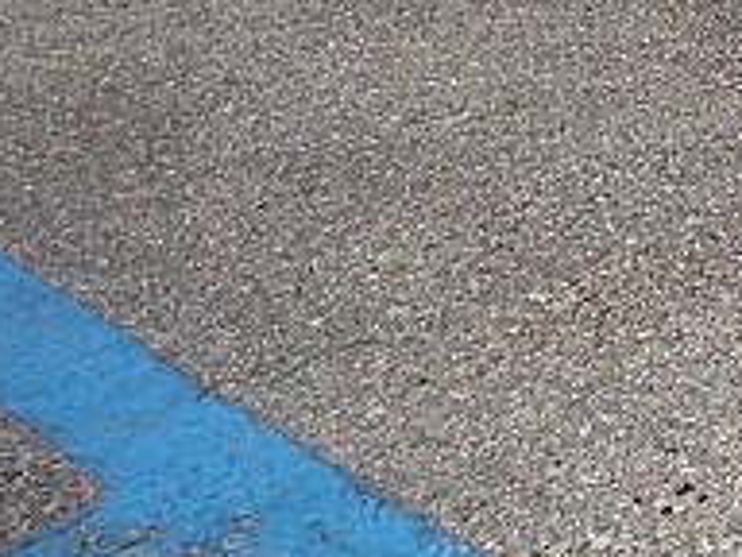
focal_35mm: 120
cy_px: -275
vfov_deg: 11.8
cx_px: 1156
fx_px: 2572
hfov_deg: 15.1
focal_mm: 6.3
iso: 50
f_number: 2.8
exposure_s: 1/1000
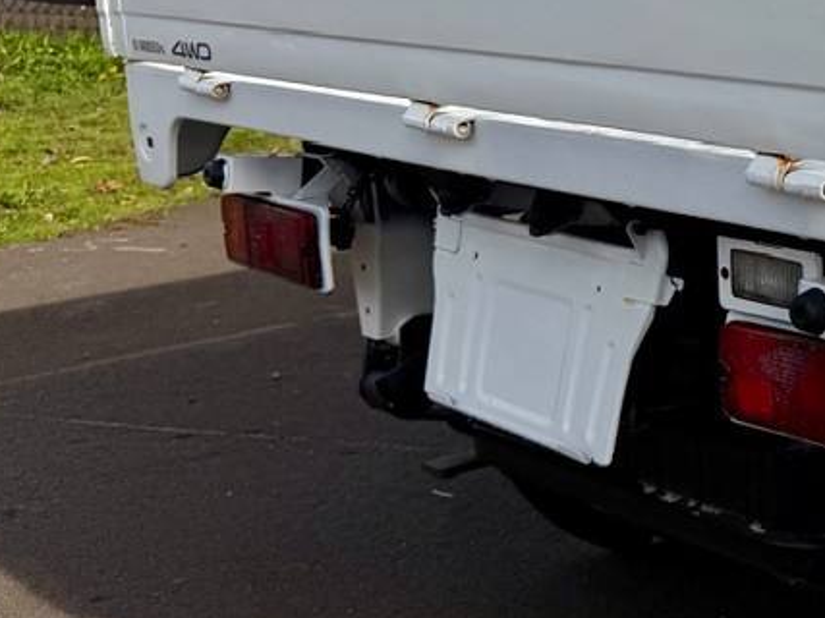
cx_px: 1179
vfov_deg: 20.1
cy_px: 81
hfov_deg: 22.8
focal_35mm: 72
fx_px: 1715
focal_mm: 6.76
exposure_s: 1/10309
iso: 80
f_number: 1.78
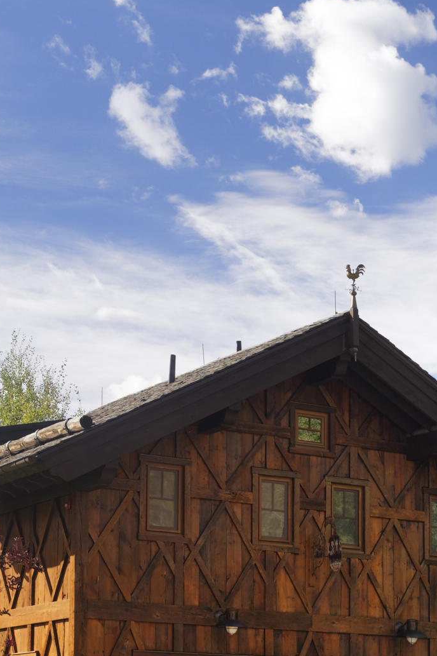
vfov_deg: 21.9
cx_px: 578
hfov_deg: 14.1
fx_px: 1694
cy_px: 378
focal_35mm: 93
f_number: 7.1
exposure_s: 1/400
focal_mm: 32
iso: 320
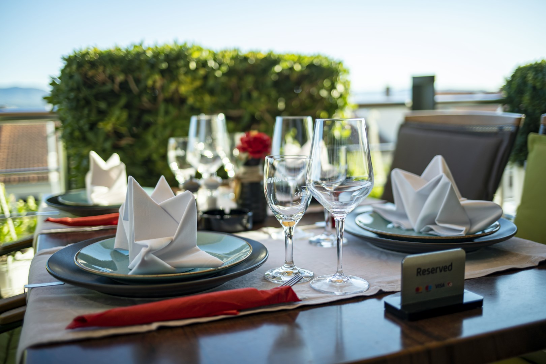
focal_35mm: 35
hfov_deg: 54.4
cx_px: 273
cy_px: 182
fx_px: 531
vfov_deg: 37.9
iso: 100
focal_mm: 35
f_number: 2
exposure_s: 1/800
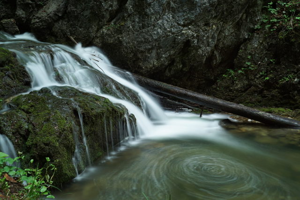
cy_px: 100
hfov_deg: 53.1
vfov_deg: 36.9
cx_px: 150
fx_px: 300
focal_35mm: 36
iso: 250
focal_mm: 24
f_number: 13
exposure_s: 13
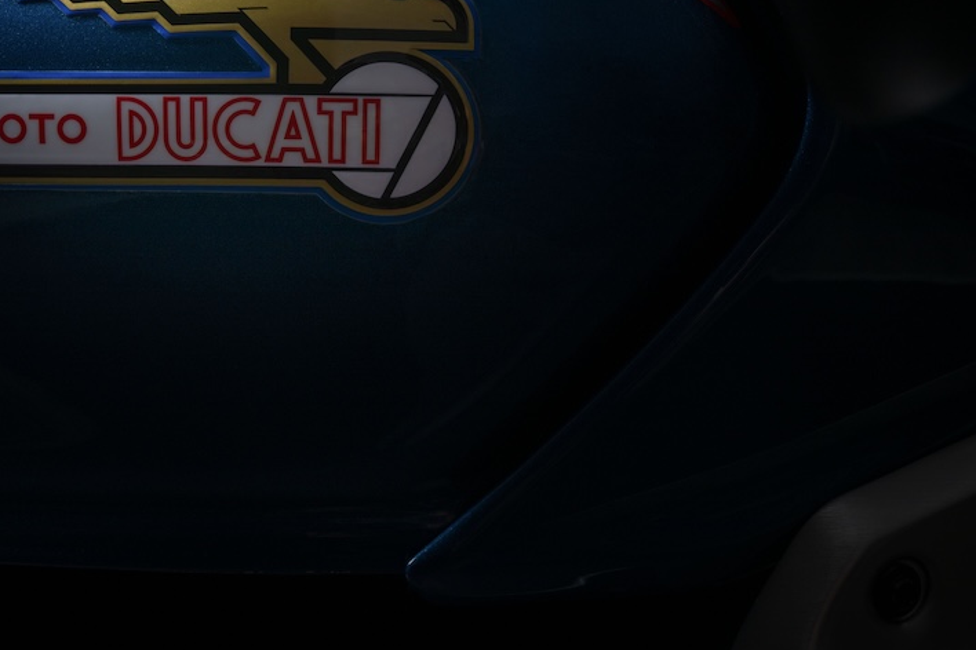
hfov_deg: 25.7
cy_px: 204
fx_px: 2115
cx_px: 273
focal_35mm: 78
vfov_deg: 17.4
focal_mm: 46
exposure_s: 1/125
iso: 100
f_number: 16
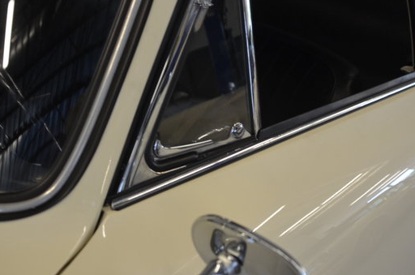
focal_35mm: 45
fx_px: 518
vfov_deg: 29.7
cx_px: 225
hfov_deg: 43.7
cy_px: 132
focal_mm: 20
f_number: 3.5
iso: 900
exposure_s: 1/30
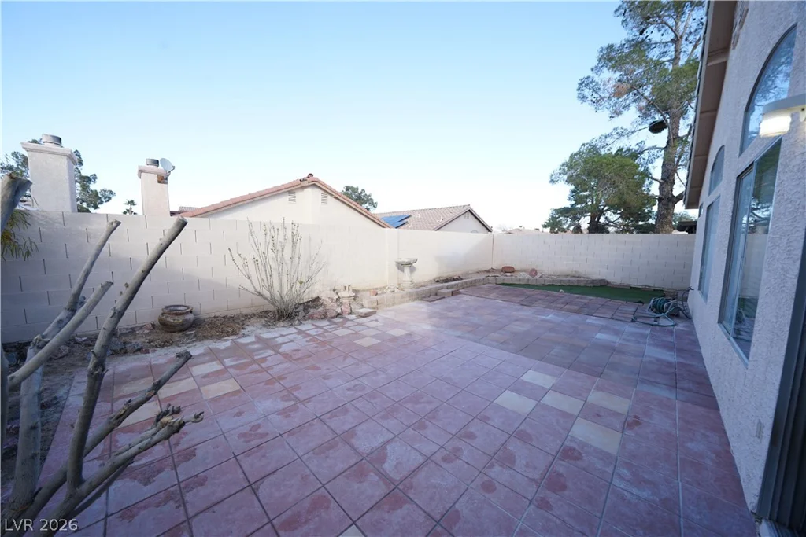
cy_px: 268
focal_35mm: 12
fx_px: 269
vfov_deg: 90.0
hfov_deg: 112.6
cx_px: 403
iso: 320
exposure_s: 1/125
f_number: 8
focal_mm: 12
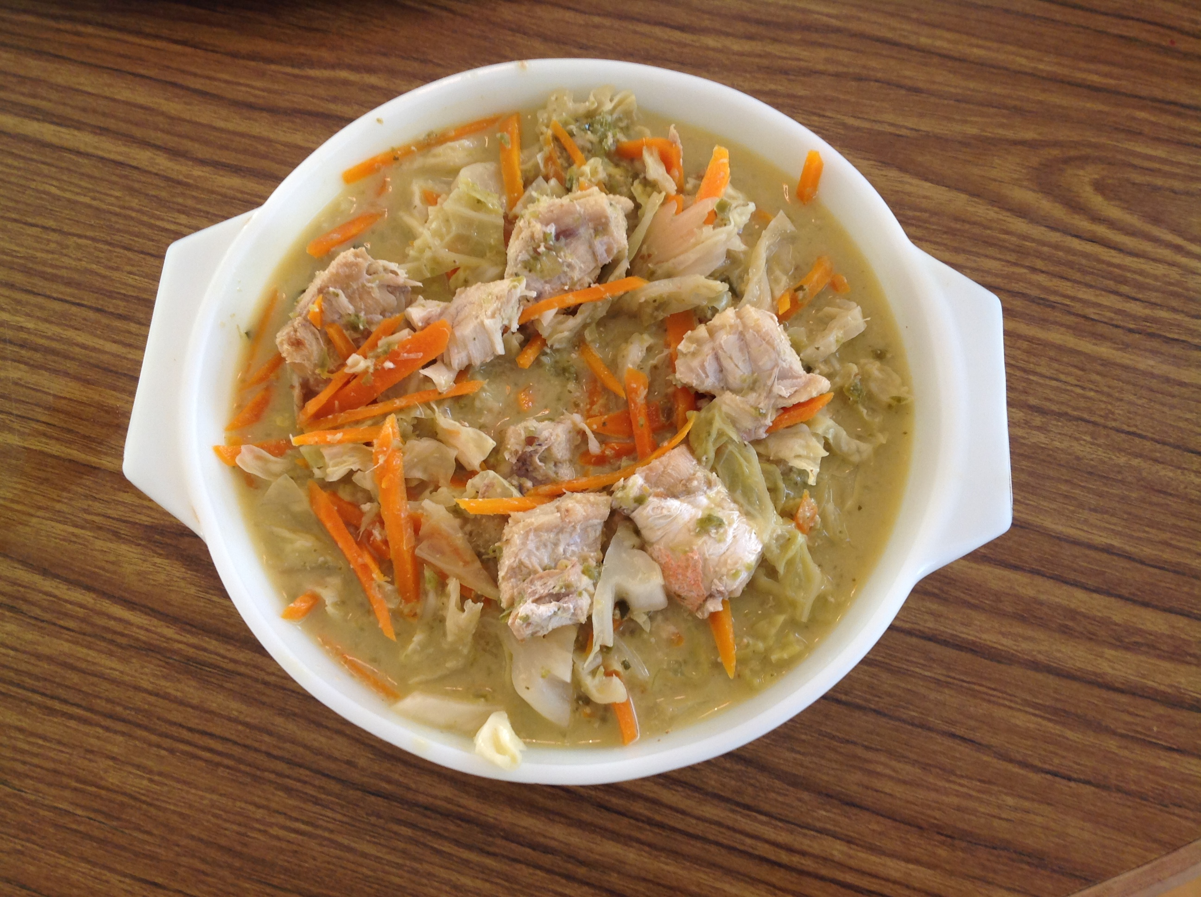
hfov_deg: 52.7
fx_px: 1213
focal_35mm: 35
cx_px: 600
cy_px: 448
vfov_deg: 40.6
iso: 64
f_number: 2.4
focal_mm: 4.28
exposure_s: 1/20
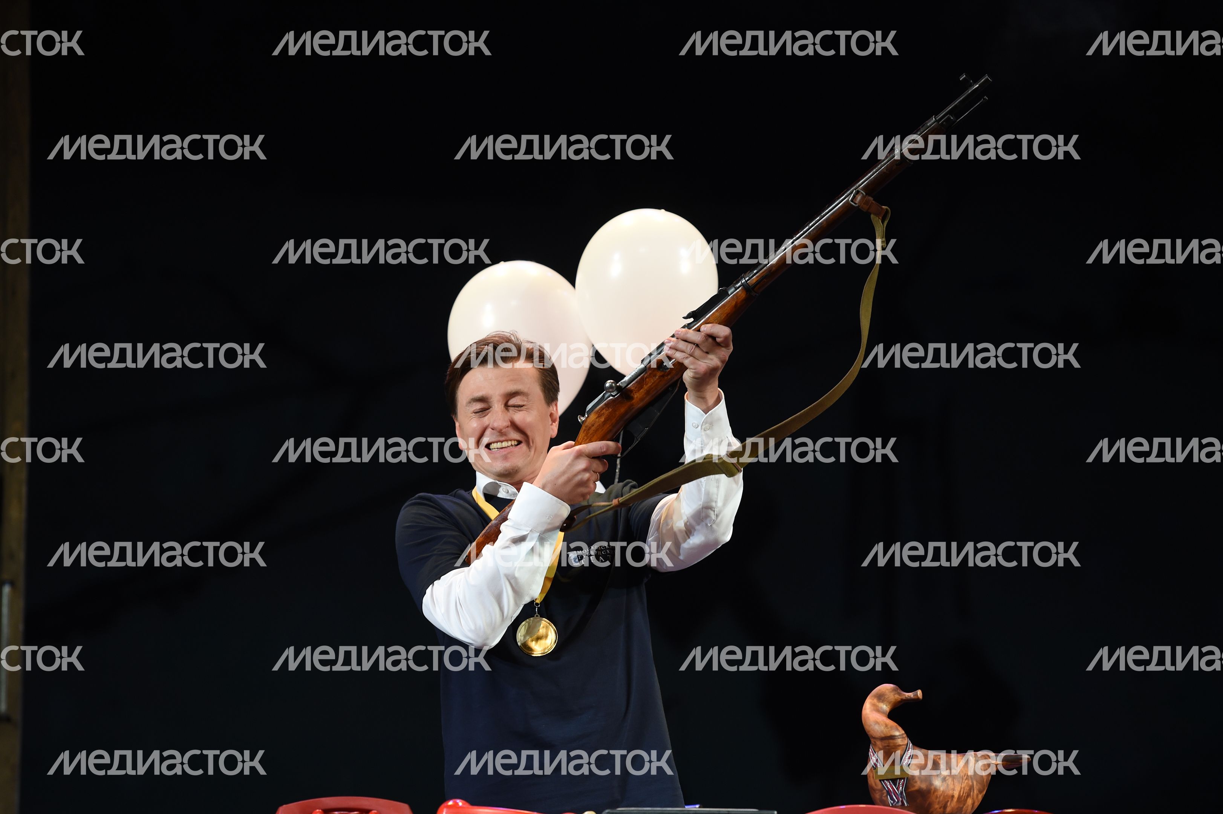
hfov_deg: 12.8
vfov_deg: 8.6
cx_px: 612
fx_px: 5433
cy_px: 407
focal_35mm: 160
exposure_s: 1/500
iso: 1600
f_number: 4
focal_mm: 160
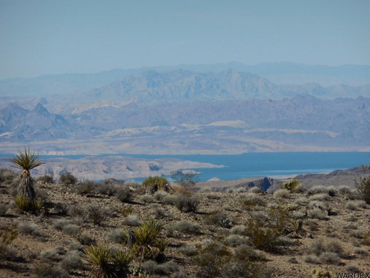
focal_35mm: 303
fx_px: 3239
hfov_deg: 6.5
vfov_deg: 4.9
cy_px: 139
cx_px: 185
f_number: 6.5
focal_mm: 54
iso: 125
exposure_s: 1/800
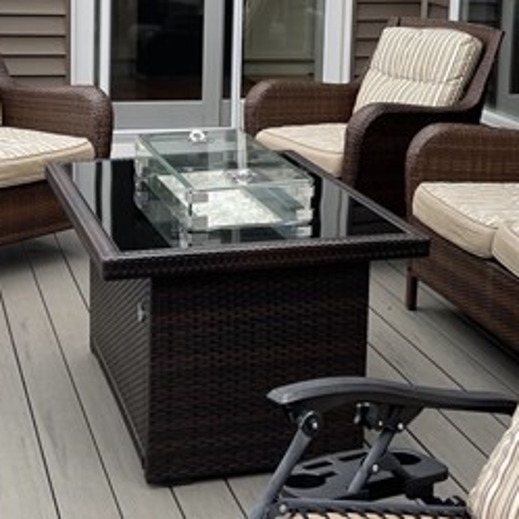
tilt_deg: -7.5
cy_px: 65
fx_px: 1204
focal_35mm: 71
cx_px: 319
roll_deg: -2.8
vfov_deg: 23.7
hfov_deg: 24.3
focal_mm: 5.1
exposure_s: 1/498
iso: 32
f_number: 1.6
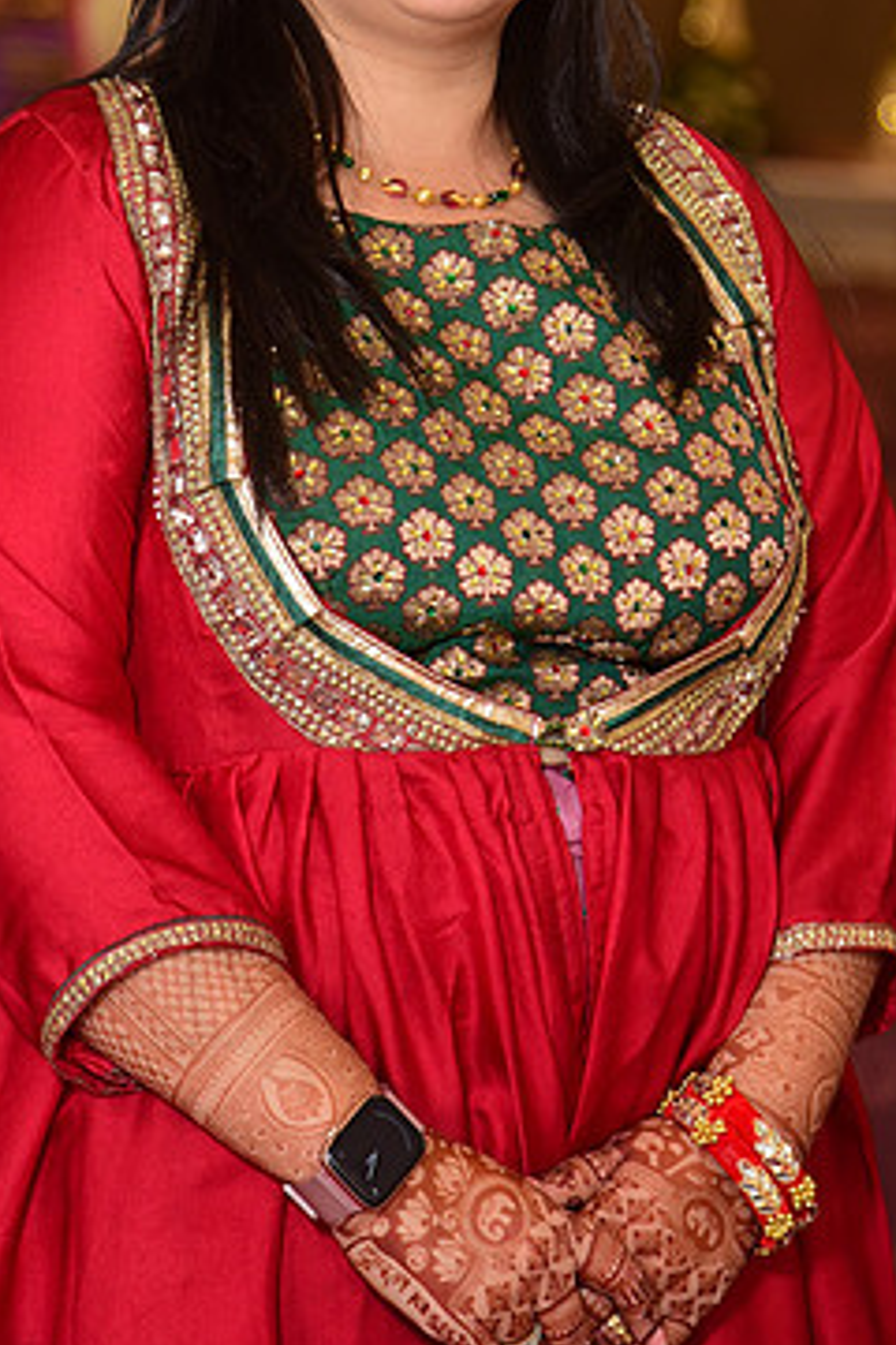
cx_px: 386
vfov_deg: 12.1
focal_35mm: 169
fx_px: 6309
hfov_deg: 8.1
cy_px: 445
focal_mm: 105
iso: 1250
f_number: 4.5
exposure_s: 1/160
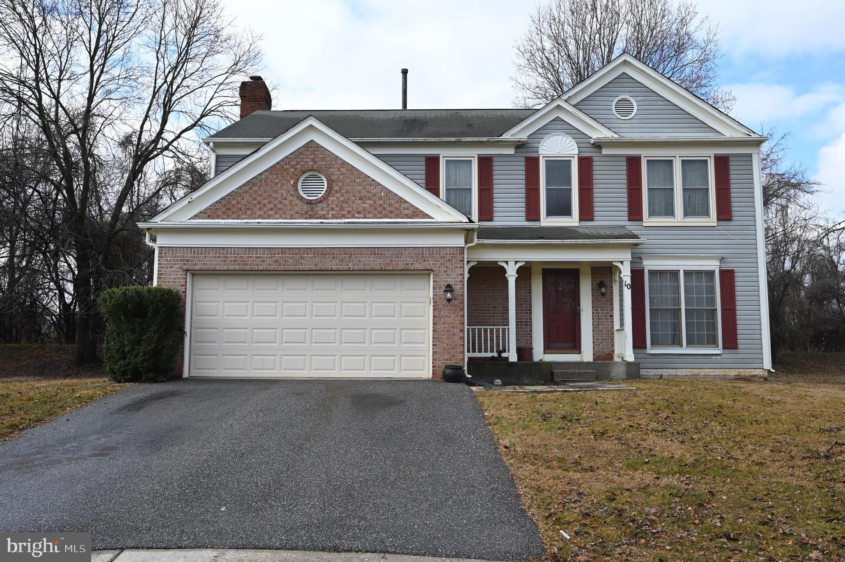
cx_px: 422
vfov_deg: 43.5
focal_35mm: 30
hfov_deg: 62.0
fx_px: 704
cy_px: 281
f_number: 13
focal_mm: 30
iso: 800
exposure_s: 1/640
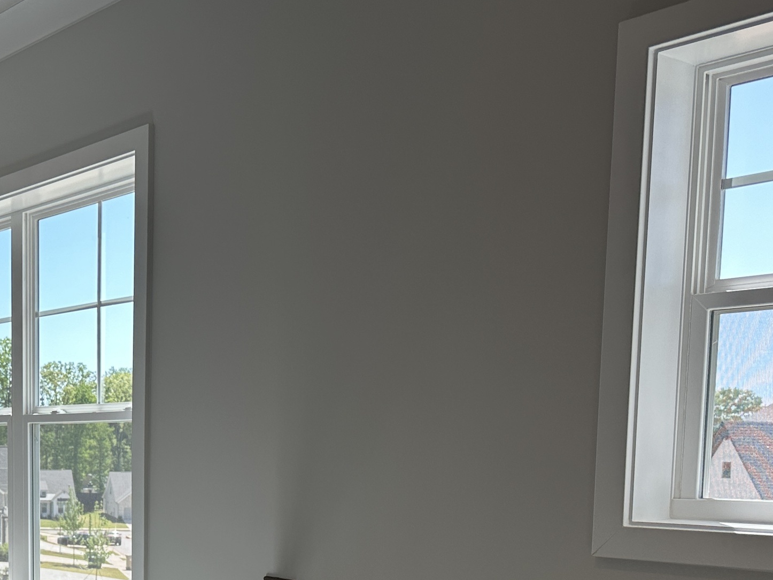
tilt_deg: -6.3
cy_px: 575
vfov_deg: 27.0
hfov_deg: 35.2
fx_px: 1139
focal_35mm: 51
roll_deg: -0.5
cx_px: 73
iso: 80
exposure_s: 1/521
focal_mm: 6.86
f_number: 1.78
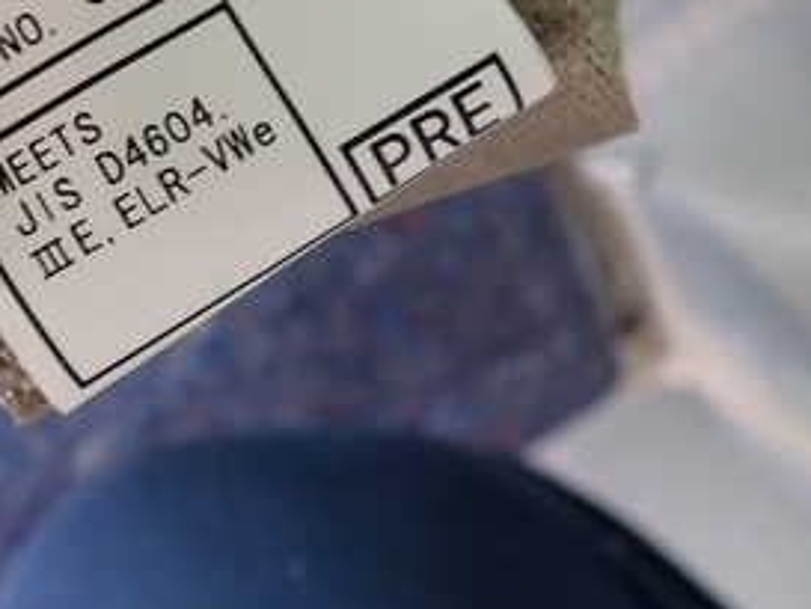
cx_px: 223
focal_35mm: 55
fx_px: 1289
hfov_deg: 34.3
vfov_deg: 26.1
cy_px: 122
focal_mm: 4.5
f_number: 2
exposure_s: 1/60
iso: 200
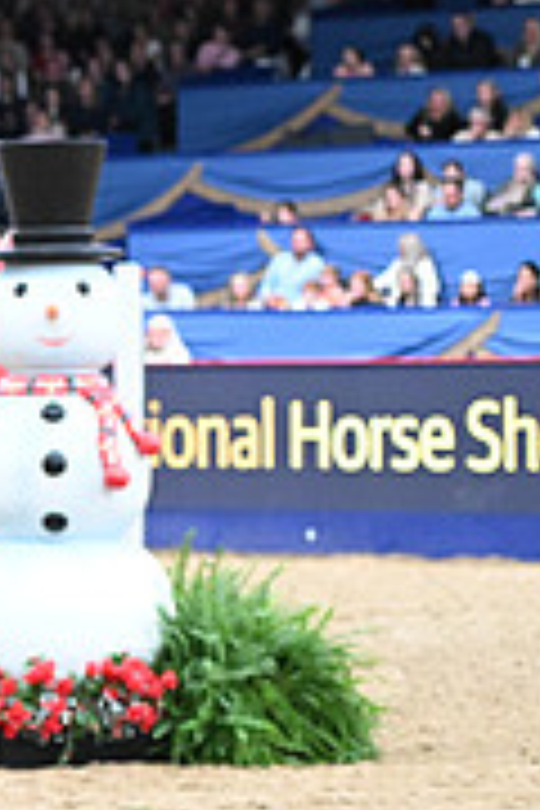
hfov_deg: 5.9
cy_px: 457
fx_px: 5062
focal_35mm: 225
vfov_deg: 9.1
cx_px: -738
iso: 6400
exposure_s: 1/800
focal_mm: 70
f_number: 3.5
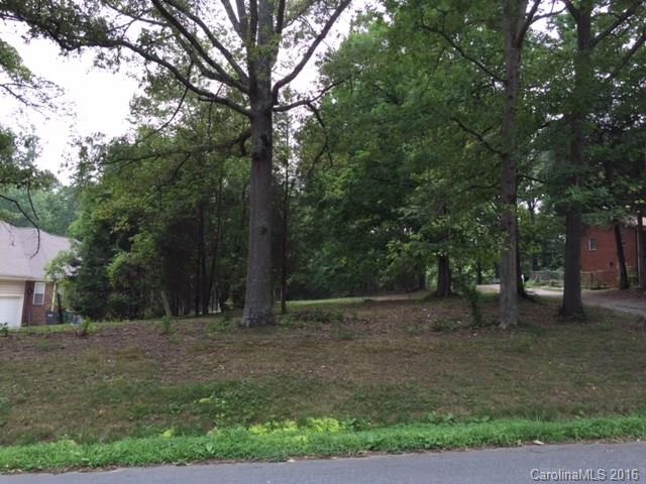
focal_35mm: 29
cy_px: 242
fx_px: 541
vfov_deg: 48.2
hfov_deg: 61.7
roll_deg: -3.6
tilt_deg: +7.3
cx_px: 323
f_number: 2.2
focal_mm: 4.15
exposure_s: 1/314
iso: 32
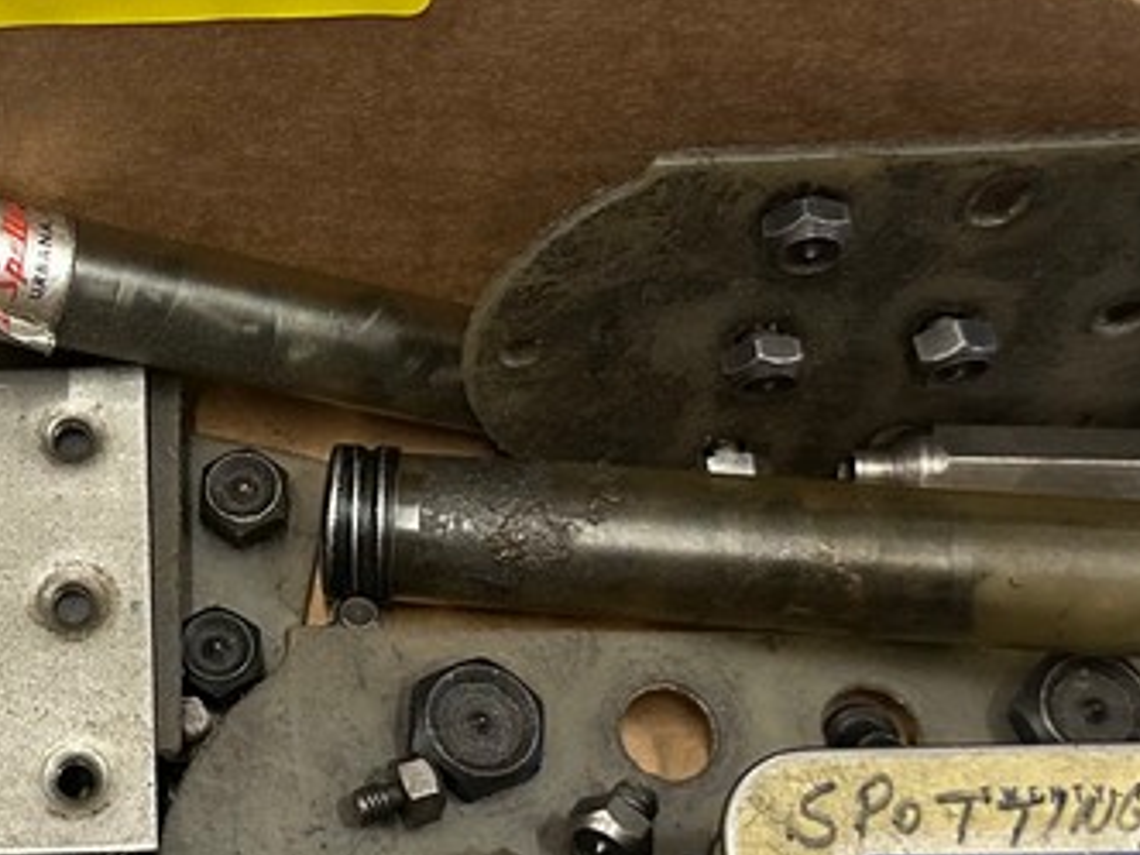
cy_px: 553
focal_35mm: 74
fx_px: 2437
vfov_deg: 19.8
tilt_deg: -65.2
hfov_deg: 25.6
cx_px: 134
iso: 320
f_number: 1.78
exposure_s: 1/60
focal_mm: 6.86
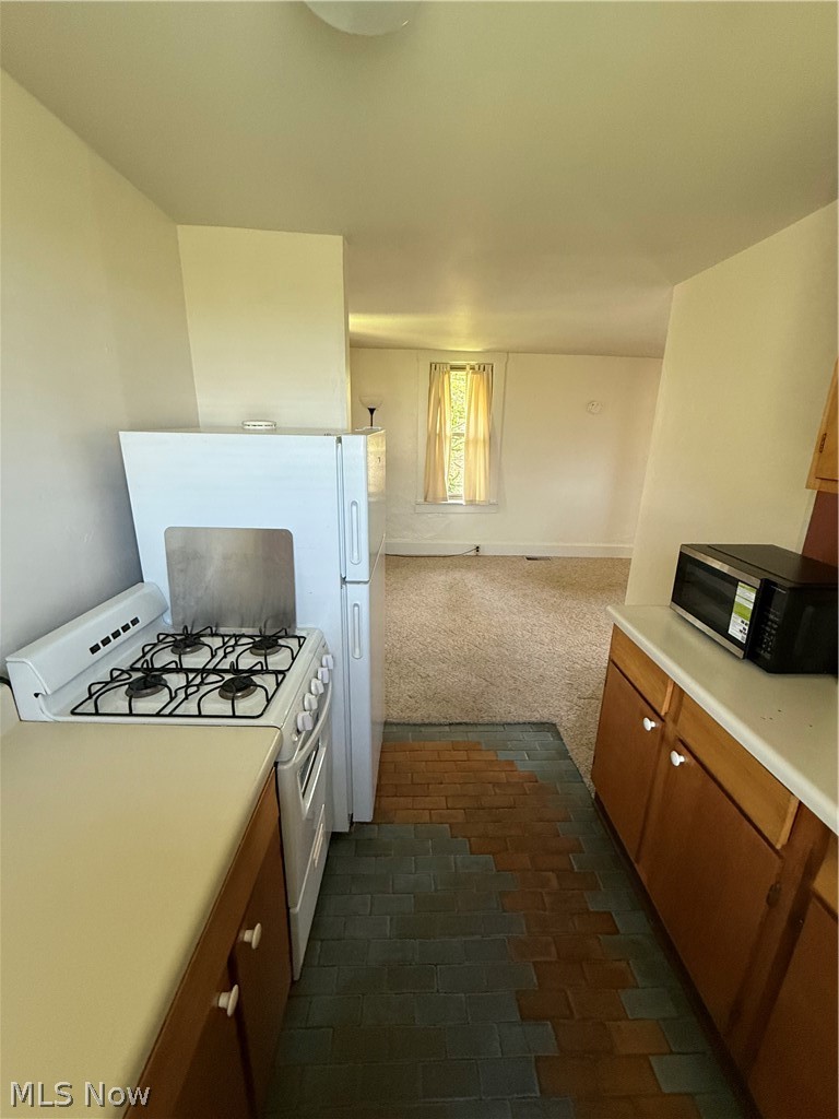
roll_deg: -2.2
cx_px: 420
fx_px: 452
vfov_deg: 102.1
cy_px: 560
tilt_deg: -17.3
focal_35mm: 14
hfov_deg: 85.7
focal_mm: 2.22
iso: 400
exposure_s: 1/60
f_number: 2.2
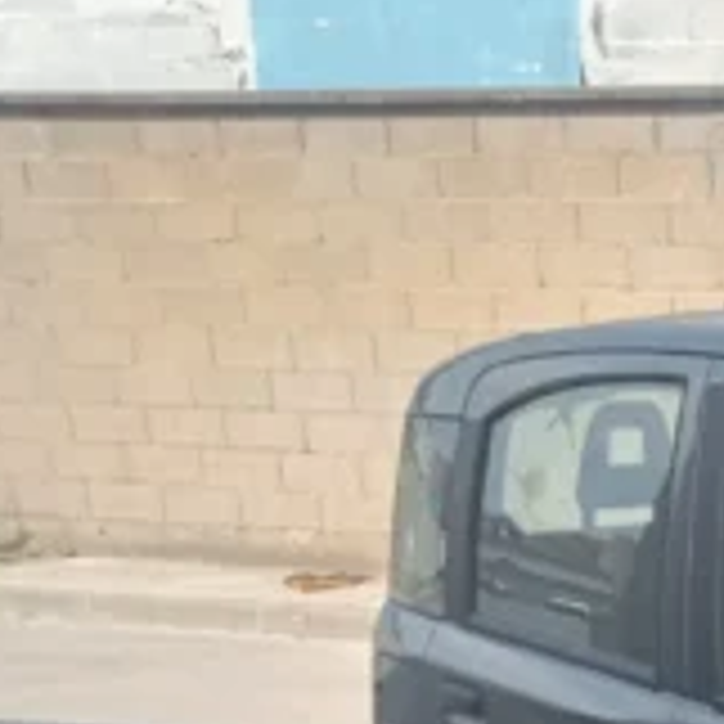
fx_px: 2177
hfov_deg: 16.2
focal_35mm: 92
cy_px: 922
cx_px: 1264
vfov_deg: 17.8
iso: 100
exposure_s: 1/269
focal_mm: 3.46
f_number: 2.2
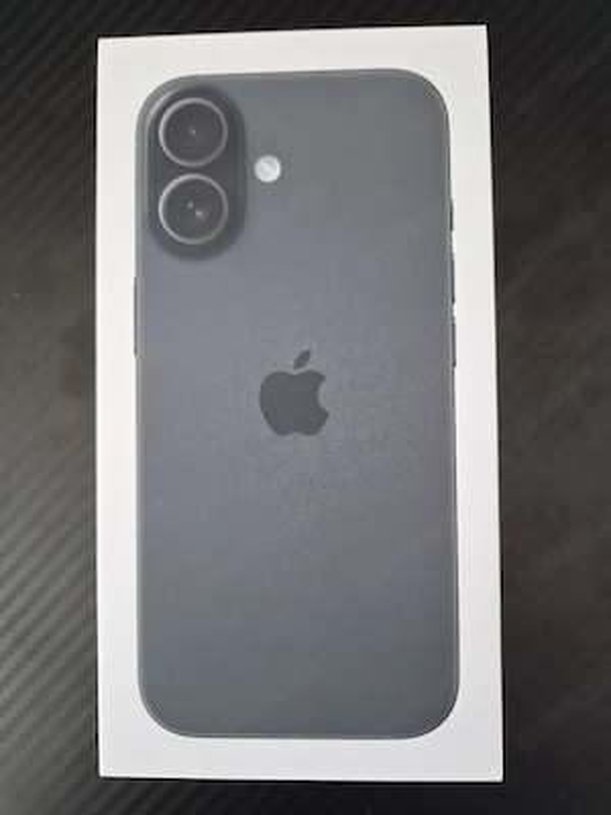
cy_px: 408
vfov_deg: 73.9
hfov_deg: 58.9
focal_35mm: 23
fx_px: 541
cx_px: 306
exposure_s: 1/53.2
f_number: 1.8
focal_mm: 5.4
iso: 640
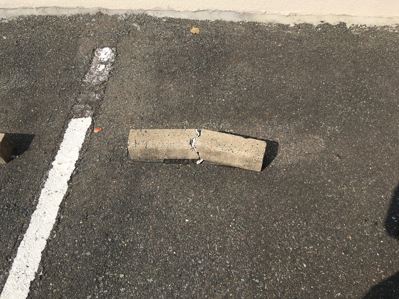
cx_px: 200
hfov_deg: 61.7
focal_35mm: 29
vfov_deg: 48.2
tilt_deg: -48.8
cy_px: 150
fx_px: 334
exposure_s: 1/1570
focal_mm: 4.15
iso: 25
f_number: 2.2
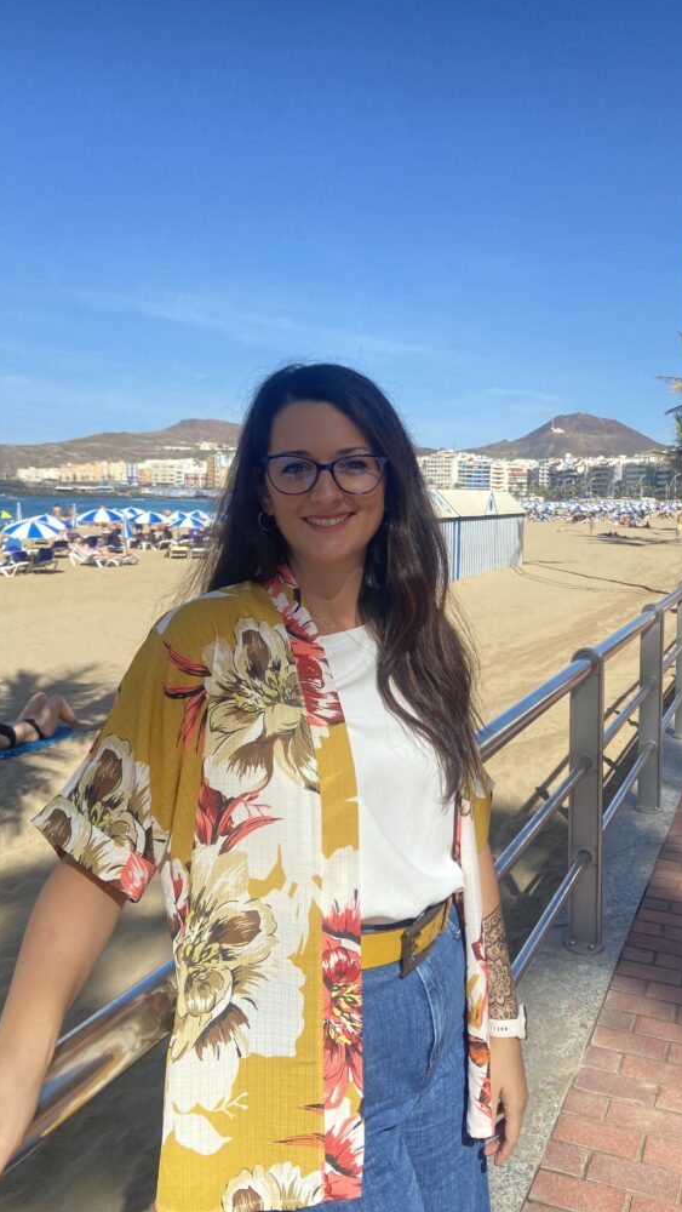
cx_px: 423
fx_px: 932
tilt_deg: -4.6
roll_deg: -0.5
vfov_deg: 66.0
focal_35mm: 29
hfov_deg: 40.0
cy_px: 593
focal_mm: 4.25
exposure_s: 1/2513
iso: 32
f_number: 1.8
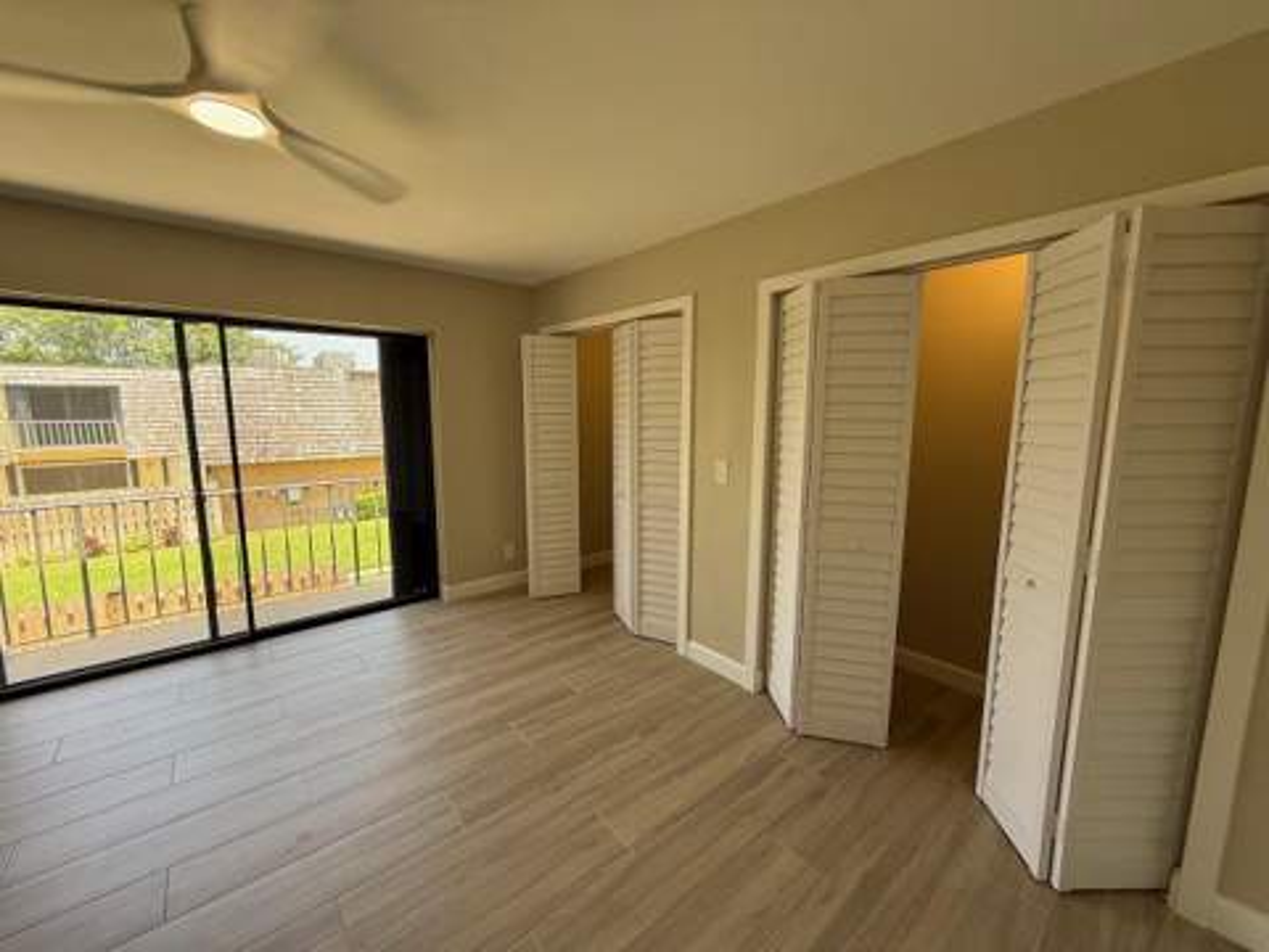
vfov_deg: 85.7
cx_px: 634
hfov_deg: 102.1
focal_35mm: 14
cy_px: 476
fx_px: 513
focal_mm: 2.22
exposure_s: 1/99
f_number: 2.2
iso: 100
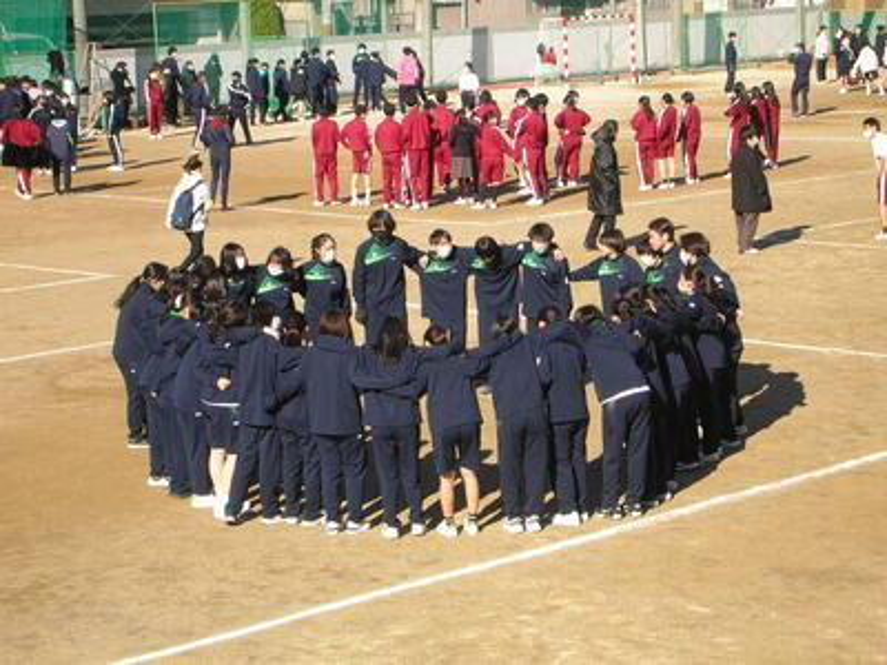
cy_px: 332
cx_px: 444
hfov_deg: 18.7
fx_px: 2691
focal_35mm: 105
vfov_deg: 14.1
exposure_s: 1/236
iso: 50
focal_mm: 17.4
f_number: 4.9
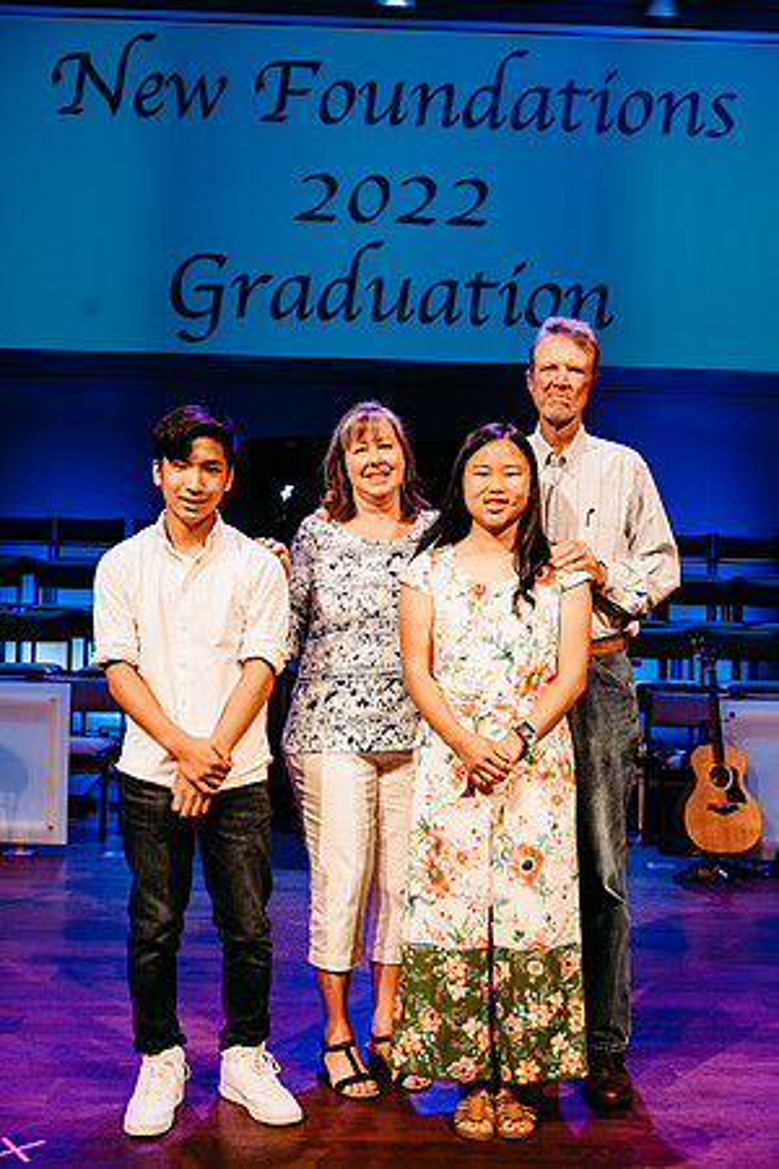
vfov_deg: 48.5
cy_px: 584
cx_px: 390
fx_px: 1298
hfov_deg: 33.4
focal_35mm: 40
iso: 1000
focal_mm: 40
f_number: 4
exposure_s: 1/200
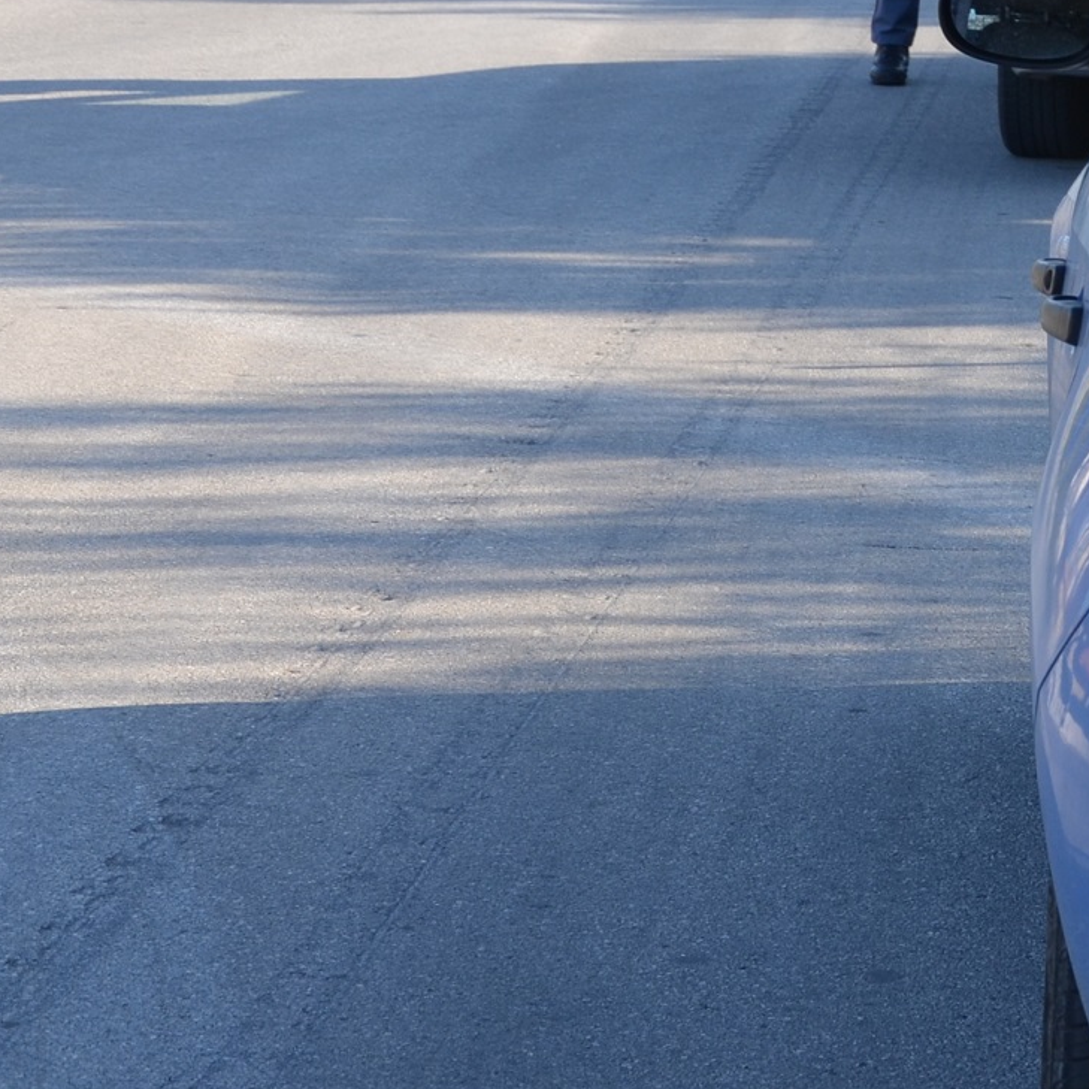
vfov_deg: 10.0
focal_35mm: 174
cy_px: 144
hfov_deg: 9.8
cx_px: 1400
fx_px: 6203
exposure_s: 1/250
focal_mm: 45
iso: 200
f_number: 8
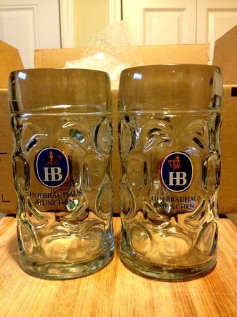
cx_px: 118
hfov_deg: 40.7
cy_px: 158
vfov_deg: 52.6
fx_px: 320
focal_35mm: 35
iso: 320
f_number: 2.4
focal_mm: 4.28
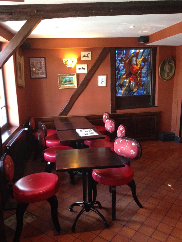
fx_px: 231
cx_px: 91
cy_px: 121
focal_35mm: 33
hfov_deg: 42.9
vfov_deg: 55.4
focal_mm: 4.12
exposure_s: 1/15
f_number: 2.4
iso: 400
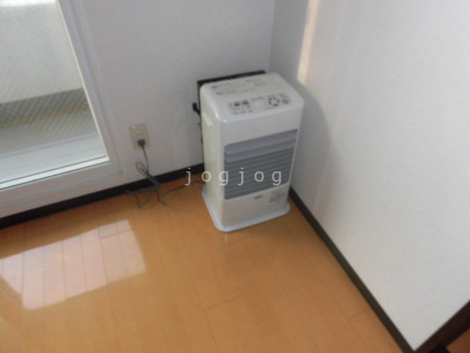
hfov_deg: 71.6
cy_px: 176
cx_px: 235
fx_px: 326
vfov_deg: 56.8
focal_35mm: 24
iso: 100
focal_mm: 4.3
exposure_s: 1/50
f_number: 3.1
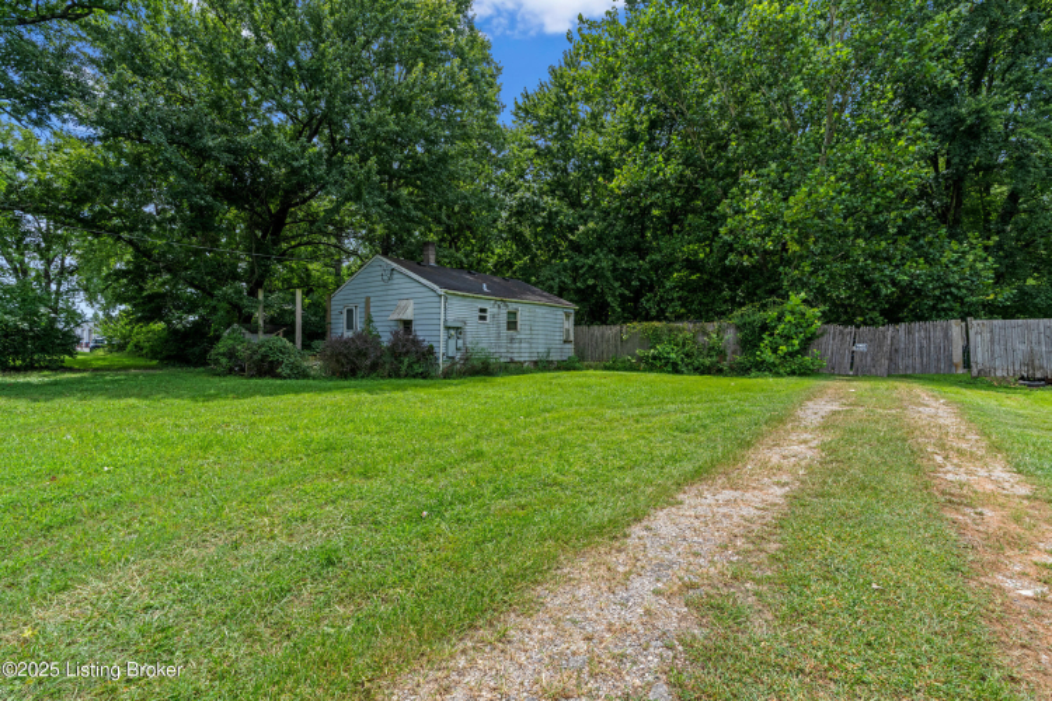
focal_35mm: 16
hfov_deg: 96.7
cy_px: 350
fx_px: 468
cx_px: 526
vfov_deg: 73.7
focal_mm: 16
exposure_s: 1/250
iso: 400
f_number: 10
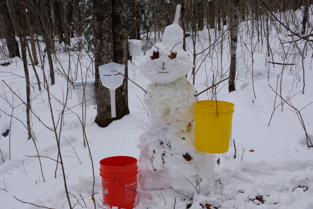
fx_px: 456
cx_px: 156
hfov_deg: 37.9
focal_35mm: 52
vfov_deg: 25.7
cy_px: 104
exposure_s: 1/100
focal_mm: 35
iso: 100
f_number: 11
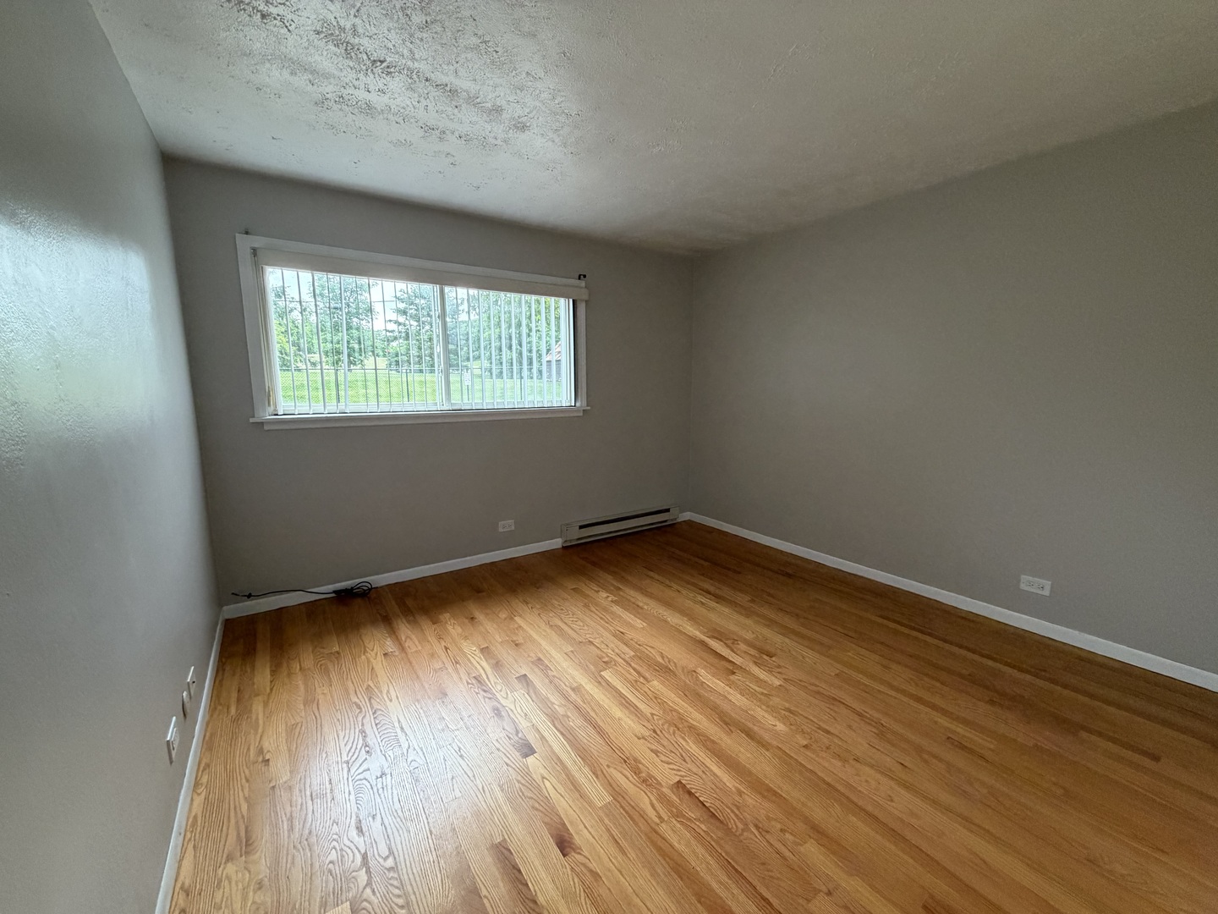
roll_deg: +0.7
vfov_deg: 85.7
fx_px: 493
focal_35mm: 14
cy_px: 457
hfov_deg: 102.1
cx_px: 609
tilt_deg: -9.0
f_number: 2.2
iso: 320
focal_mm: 2.22
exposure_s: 1/63
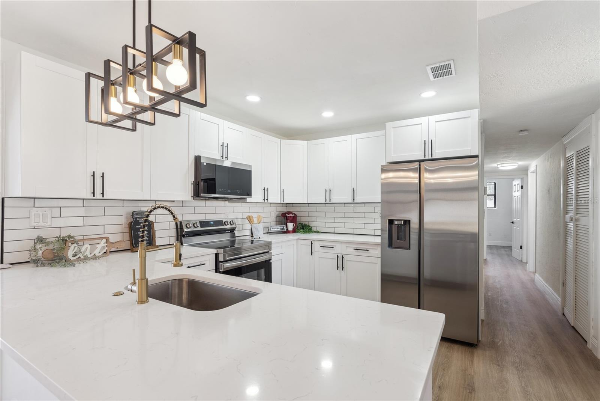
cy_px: 200
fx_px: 267
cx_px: 300
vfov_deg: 73.8
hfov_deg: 96.7
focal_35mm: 16
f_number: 9
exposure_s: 1/15
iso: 200
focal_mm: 16
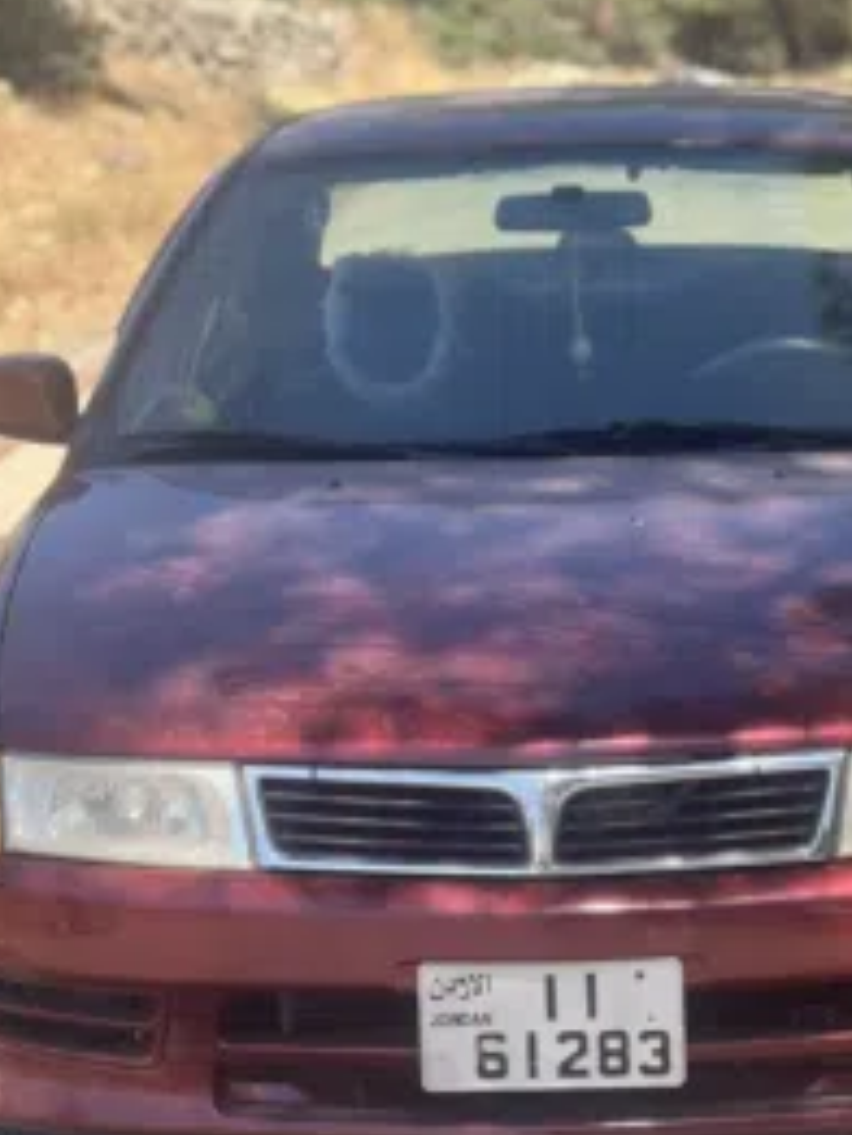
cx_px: 535
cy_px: 452
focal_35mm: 118
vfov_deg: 16.7
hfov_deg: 12.6
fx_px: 3869
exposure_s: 1/190
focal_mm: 9
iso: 25
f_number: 2.8
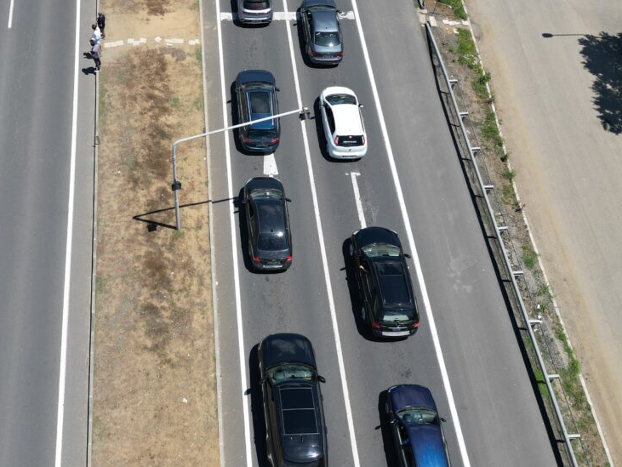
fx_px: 755
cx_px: 208
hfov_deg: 44.1
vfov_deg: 33.9
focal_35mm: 42
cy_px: 134
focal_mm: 6.72
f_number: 1.7
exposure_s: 1/2500
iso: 100
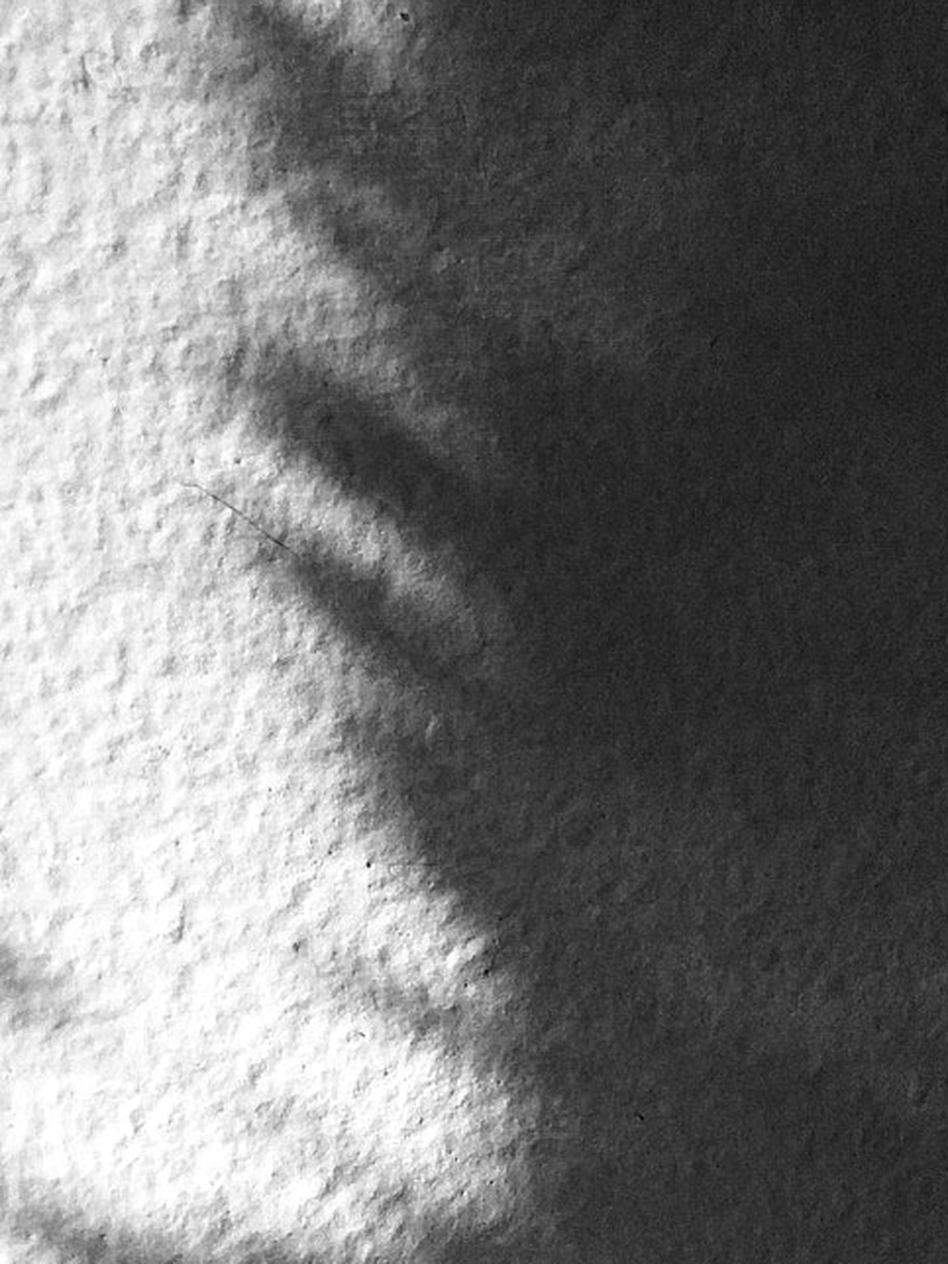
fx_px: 2629
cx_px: 659
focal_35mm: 72
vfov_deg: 26.6
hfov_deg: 20.3
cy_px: 964
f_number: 2.2
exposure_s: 1/2404
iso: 25
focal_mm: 4.15
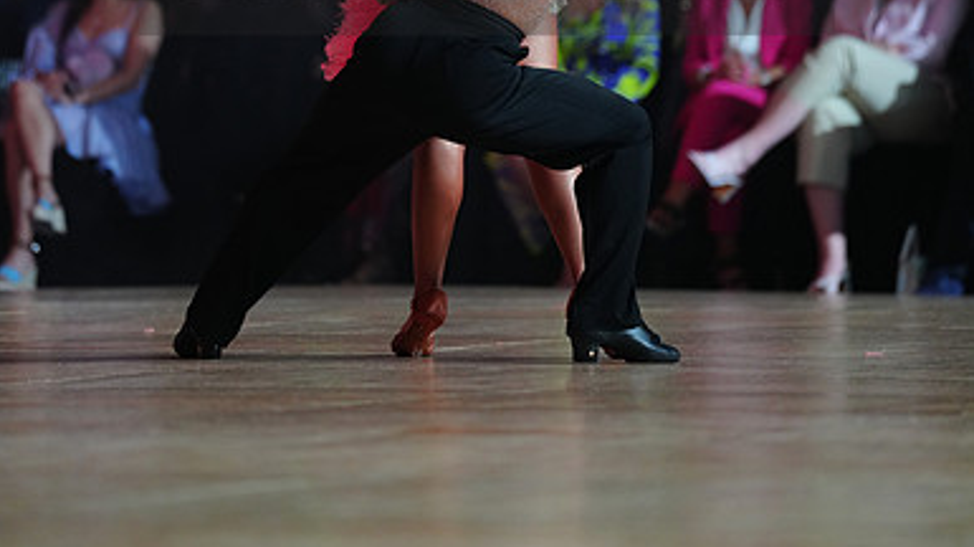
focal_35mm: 316
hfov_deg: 6.8
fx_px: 8156
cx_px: 487
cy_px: -48
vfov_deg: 3.8
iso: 2000
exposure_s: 1/250
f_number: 2.8
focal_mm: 200
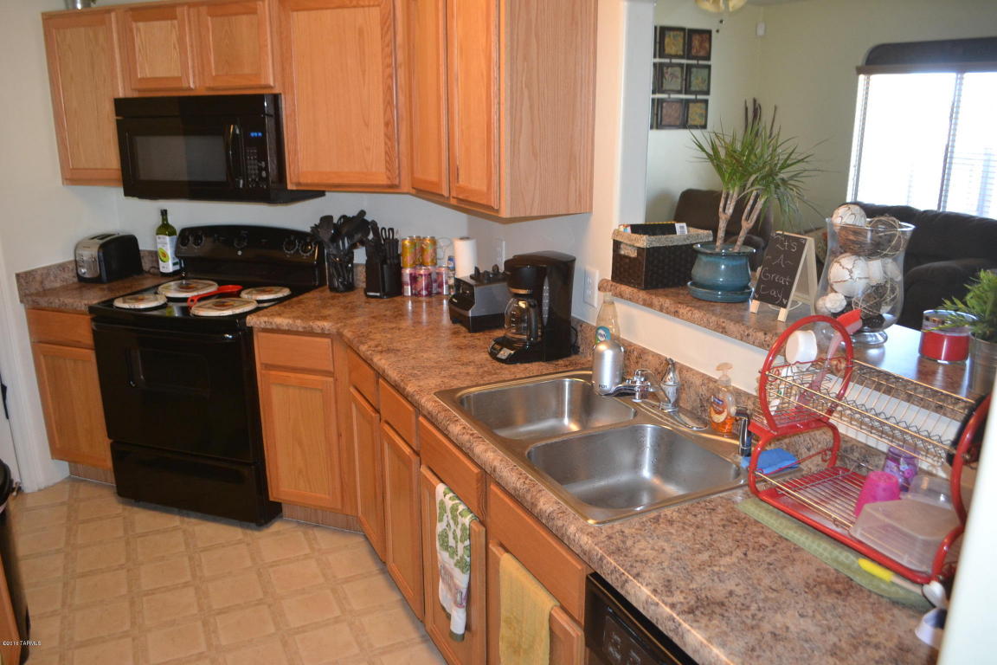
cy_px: 332
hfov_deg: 67.4
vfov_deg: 47.9
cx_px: 498
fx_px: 748
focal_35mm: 27
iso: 1250
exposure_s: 1/60
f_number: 3.5
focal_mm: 18
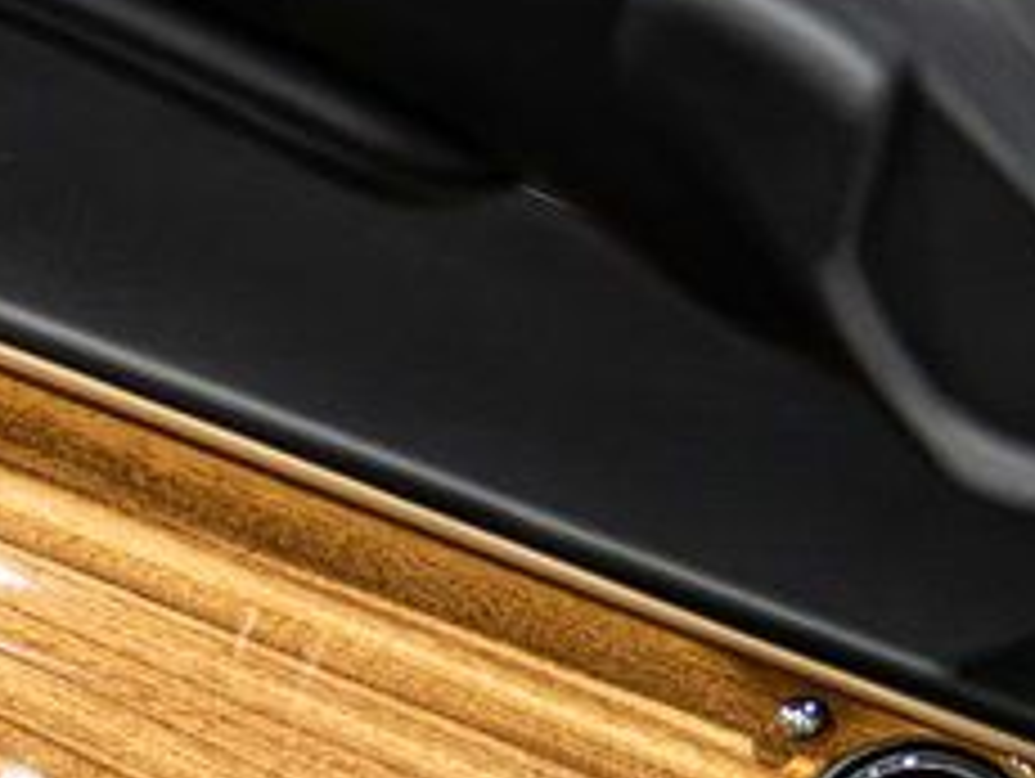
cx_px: -1221
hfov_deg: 14.4
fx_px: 3143
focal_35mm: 105
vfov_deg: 13.7
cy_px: 965
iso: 1250
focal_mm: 24
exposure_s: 1/80
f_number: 4
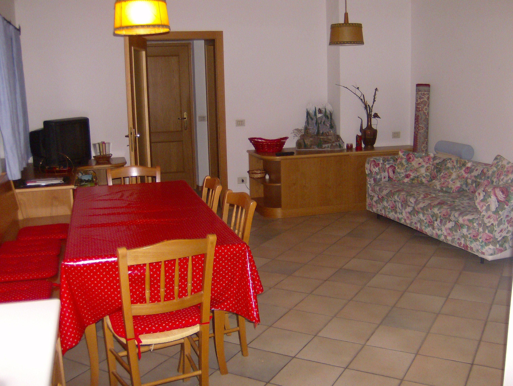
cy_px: 193
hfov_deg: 51.3
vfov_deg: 39.7
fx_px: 534
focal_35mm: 36
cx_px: 256
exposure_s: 1/60
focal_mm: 6
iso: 200
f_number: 2.8
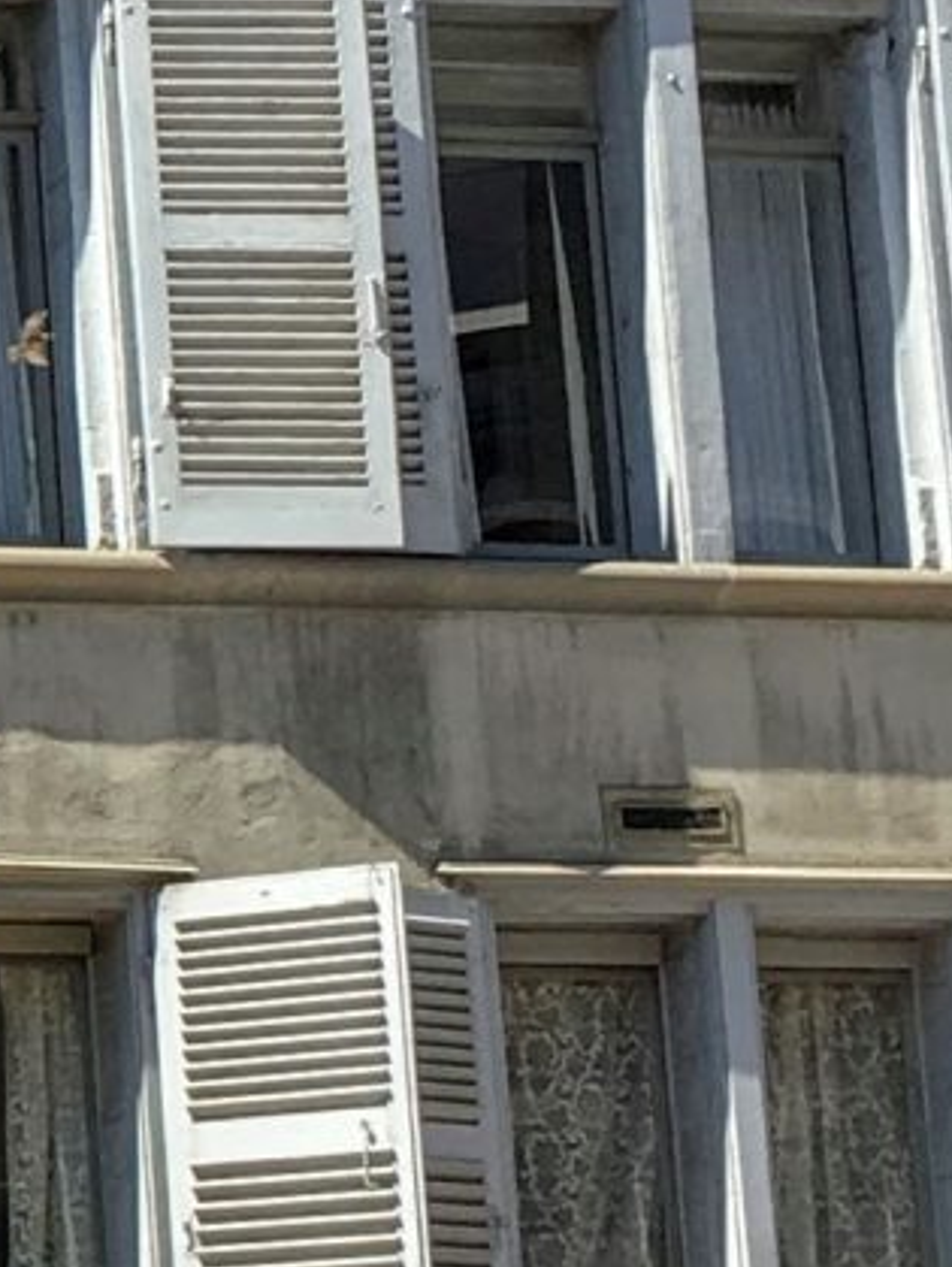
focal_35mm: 177
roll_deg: +2.6
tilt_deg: +11.9
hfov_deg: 7.7
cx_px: -1541
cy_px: 550
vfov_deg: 11.2
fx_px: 6481
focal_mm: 4.15
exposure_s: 1/962
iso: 25
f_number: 2.2
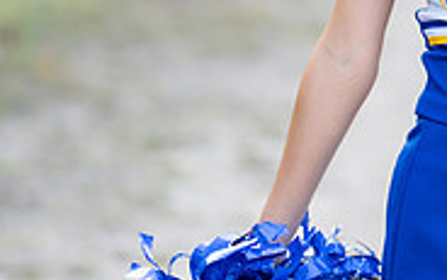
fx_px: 2156
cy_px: -40
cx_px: 540
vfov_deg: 7.4
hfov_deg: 11.6
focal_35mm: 177
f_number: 1.2
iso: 100
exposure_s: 1/500
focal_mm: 50
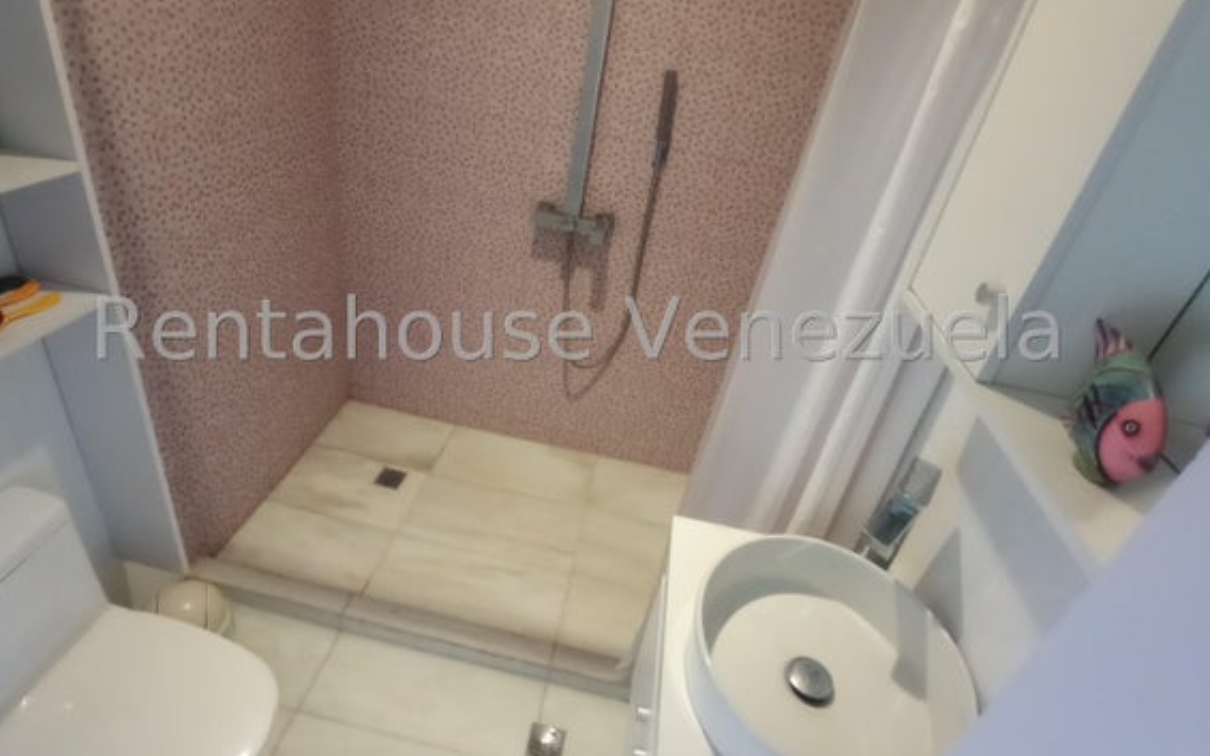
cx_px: 578
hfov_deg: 91.0
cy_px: 328
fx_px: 594
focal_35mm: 18
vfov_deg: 64.7
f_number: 2.2
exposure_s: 1/25
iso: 900
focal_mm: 1.65
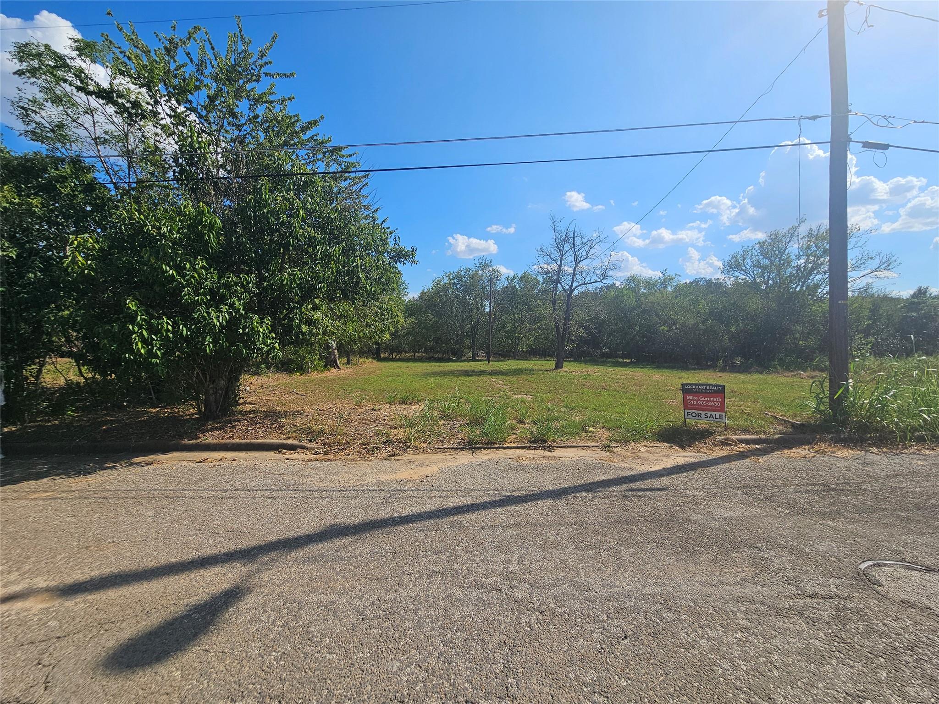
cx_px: 470
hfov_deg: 106.2
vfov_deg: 89.9
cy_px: 352
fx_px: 353
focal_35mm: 13
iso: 50
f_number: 2.2
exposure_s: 1/3282
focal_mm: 2.2
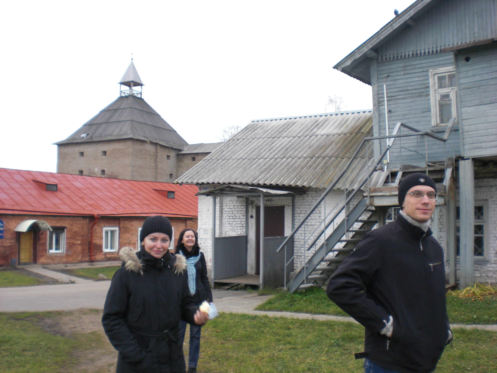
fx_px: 546
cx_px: 248
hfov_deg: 49.0
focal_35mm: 38
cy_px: 186
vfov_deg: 37.7
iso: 64
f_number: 3.1
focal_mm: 6.3
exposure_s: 1/125
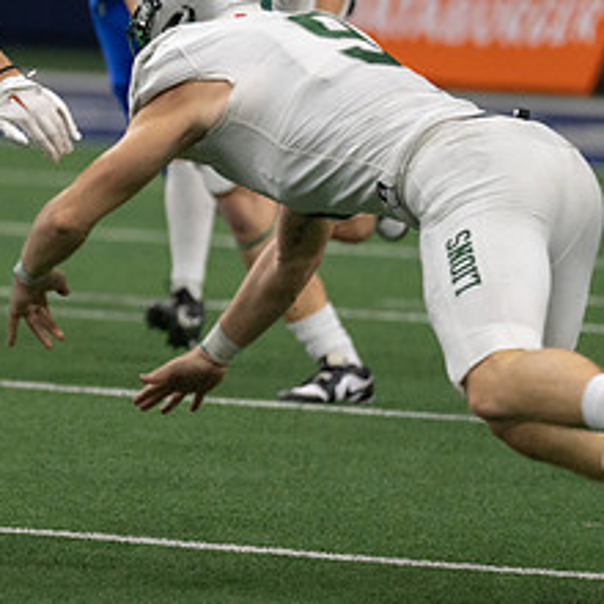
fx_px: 11647
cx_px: -275
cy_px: 138
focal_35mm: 590
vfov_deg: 3.0
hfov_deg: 3.0
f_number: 2.8
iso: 1600
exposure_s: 1/1250
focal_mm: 200
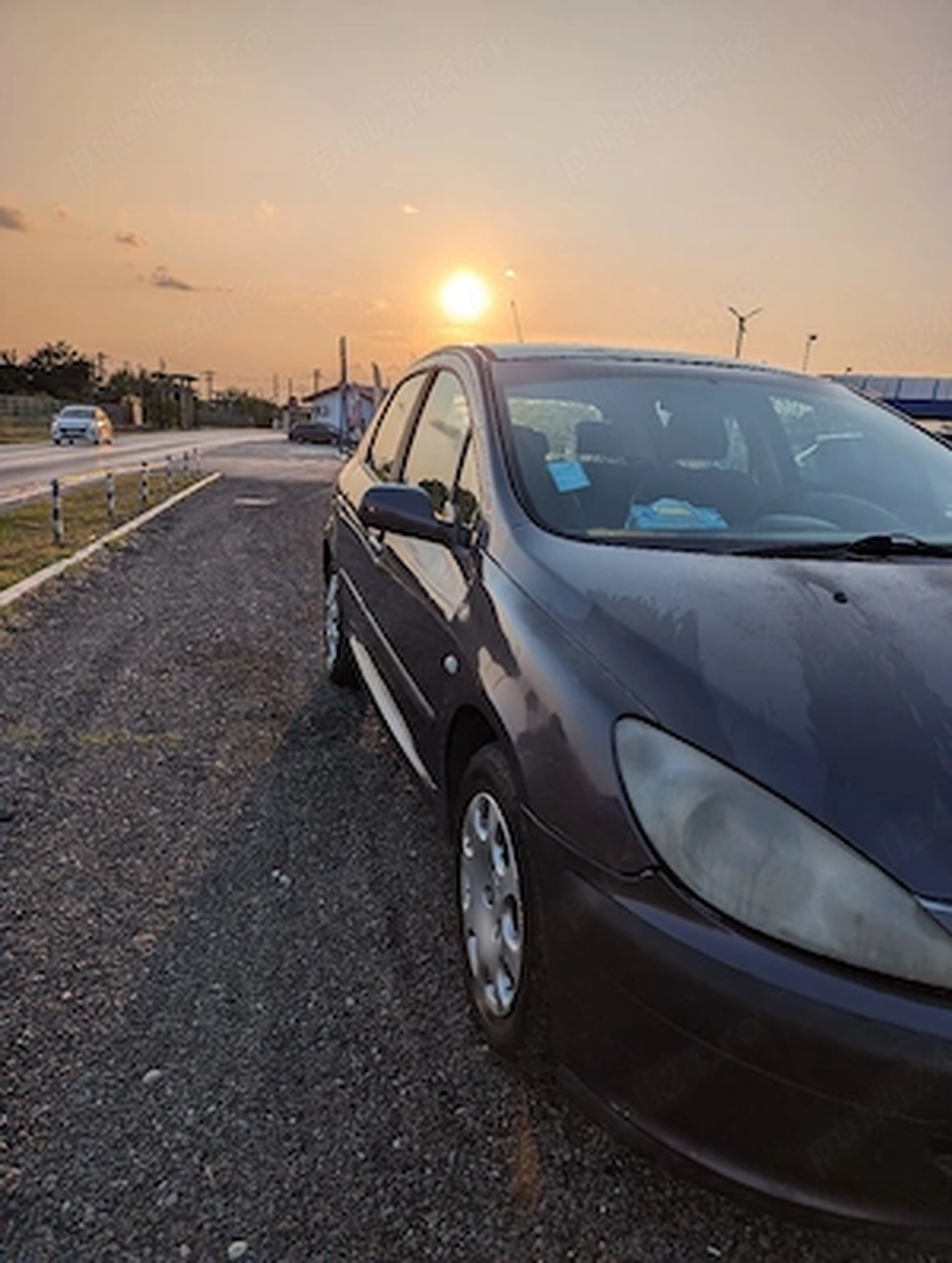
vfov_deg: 71.5
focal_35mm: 24
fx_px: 877
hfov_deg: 57.0
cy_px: 632
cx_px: 476
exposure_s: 1/2000
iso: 16
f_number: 1.68
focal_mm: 6.9
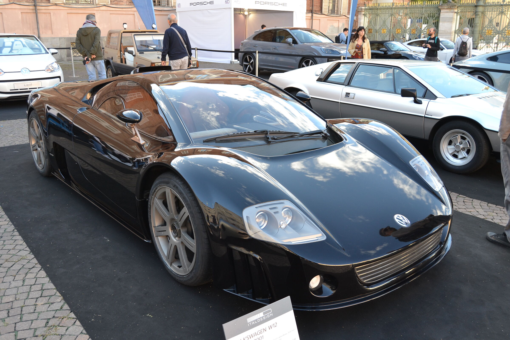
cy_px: 170
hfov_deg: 61.9
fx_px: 425
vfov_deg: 43.6
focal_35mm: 30
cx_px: 255
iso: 320
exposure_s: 1/125
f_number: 5.6
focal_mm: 20
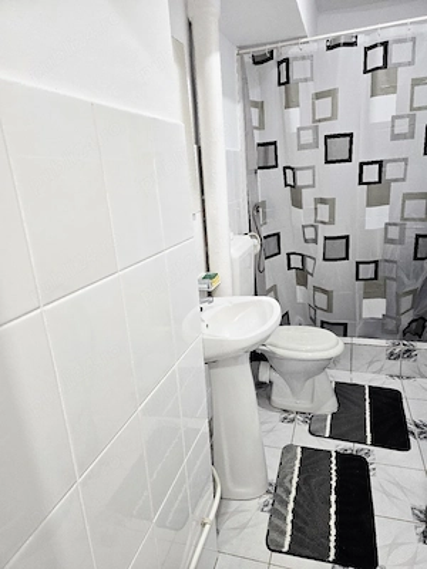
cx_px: 214
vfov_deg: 73.9
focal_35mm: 23
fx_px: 378
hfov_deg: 58.9
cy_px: 284
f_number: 1.7
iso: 200
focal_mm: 6.3
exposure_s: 1/101
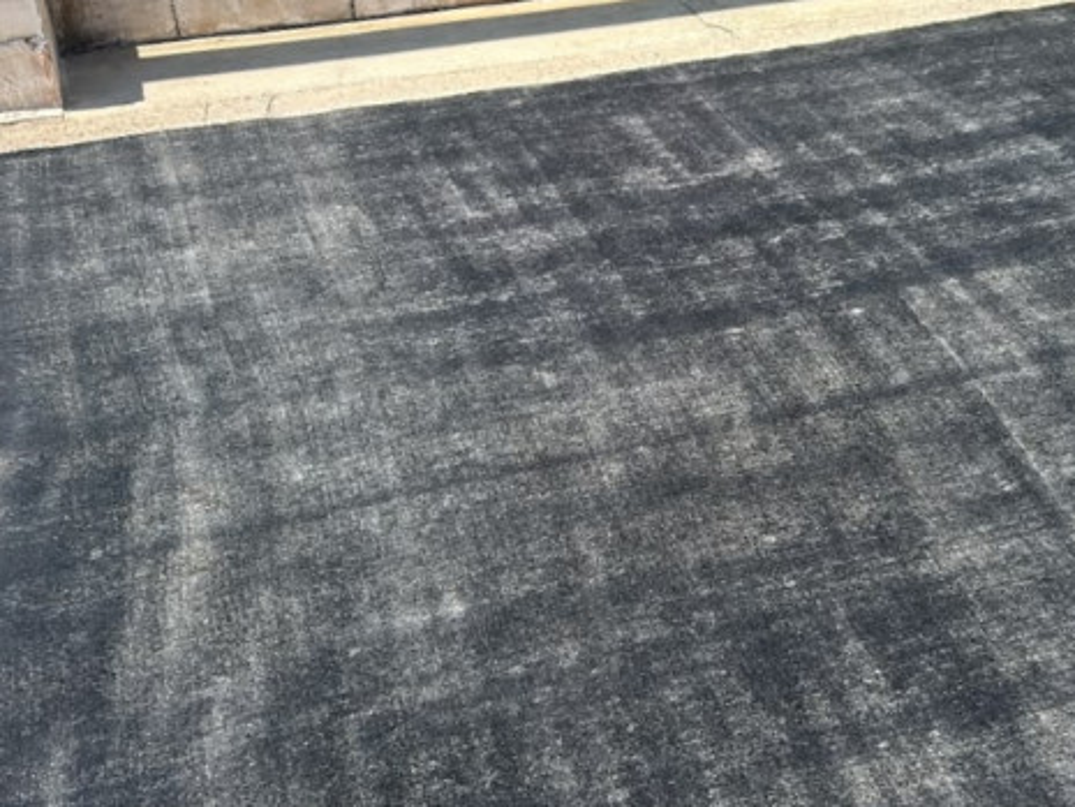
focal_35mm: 57
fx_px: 1771
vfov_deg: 25.7
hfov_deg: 33.8
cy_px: 404
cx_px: 538
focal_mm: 6.6
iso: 20
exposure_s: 1/23
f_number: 2.8
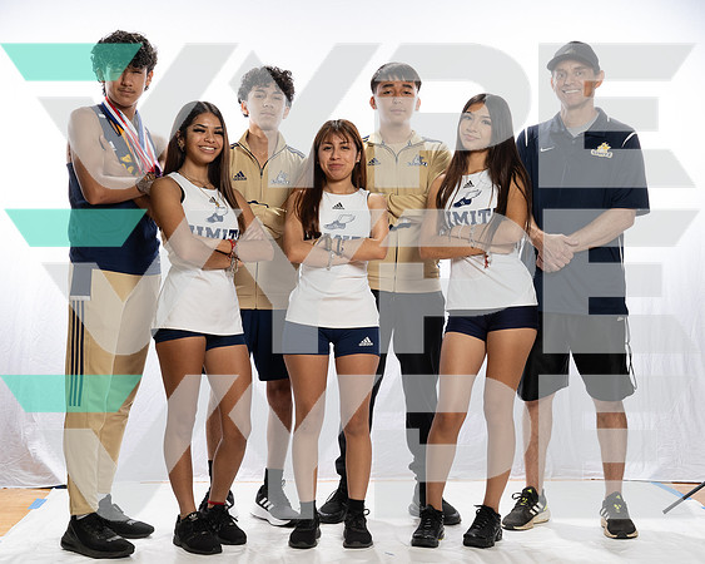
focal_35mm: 52
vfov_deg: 29.0
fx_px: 1089
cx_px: 351
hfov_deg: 35.9
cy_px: 281
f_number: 10
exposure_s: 1/250
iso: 1250
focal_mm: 41
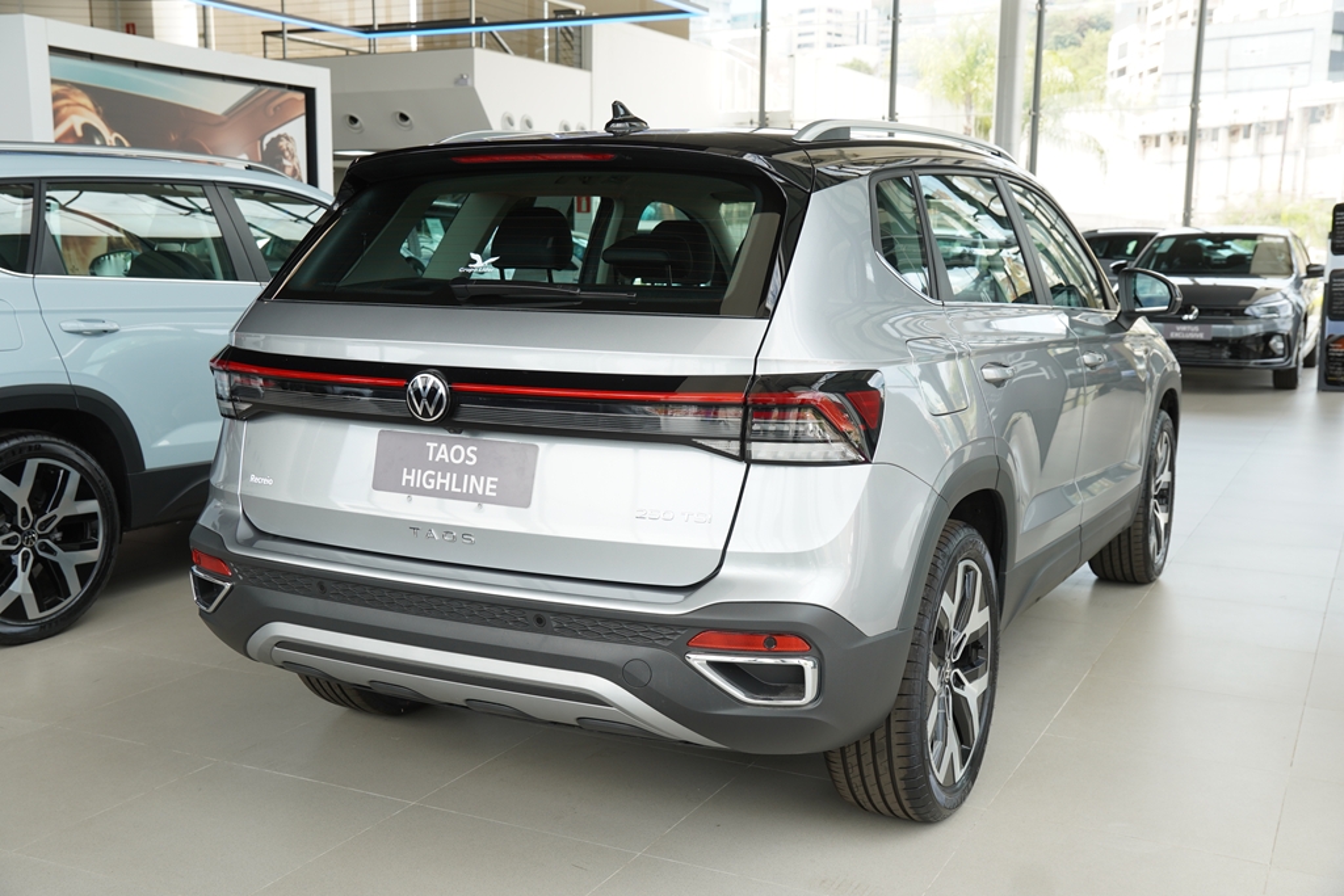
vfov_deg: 34.2
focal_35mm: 39
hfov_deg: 49.5
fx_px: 1456
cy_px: 448
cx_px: 672
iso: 160
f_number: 4.5
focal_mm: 26
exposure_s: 1/100
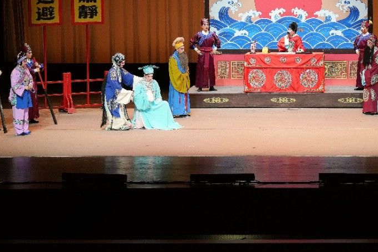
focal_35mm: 132
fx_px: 1385
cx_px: 278
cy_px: 54
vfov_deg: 10.4
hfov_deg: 15.5
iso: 1000
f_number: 4.5
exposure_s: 1/250
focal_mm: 64
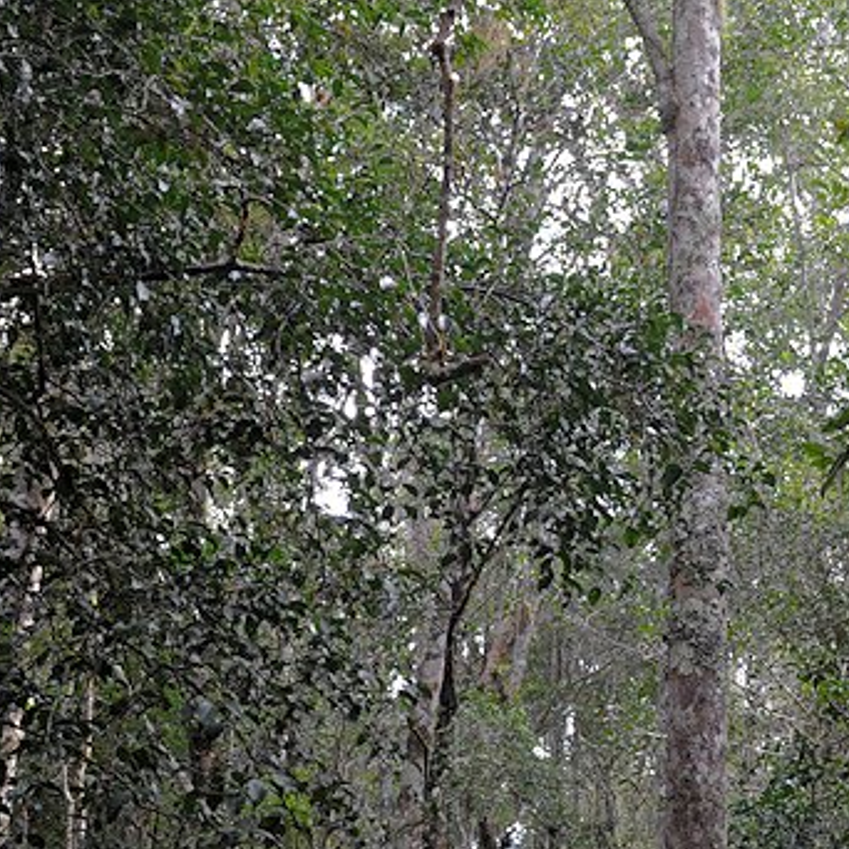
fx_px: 1693
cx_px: 612
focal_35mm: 61
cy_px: 750
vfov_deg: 27.2
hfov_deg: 27.8
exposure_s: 1/200
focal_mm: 24
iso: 1250
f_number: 5.6
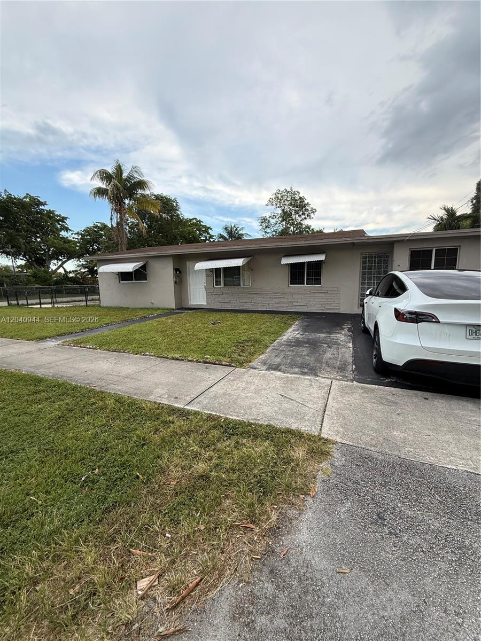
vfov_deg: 102.1
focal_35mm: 14
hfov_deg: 85.7
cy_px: 320
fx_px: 259
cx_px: 240
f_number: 2.2
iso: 64
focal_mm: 2.22
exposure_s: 1/214
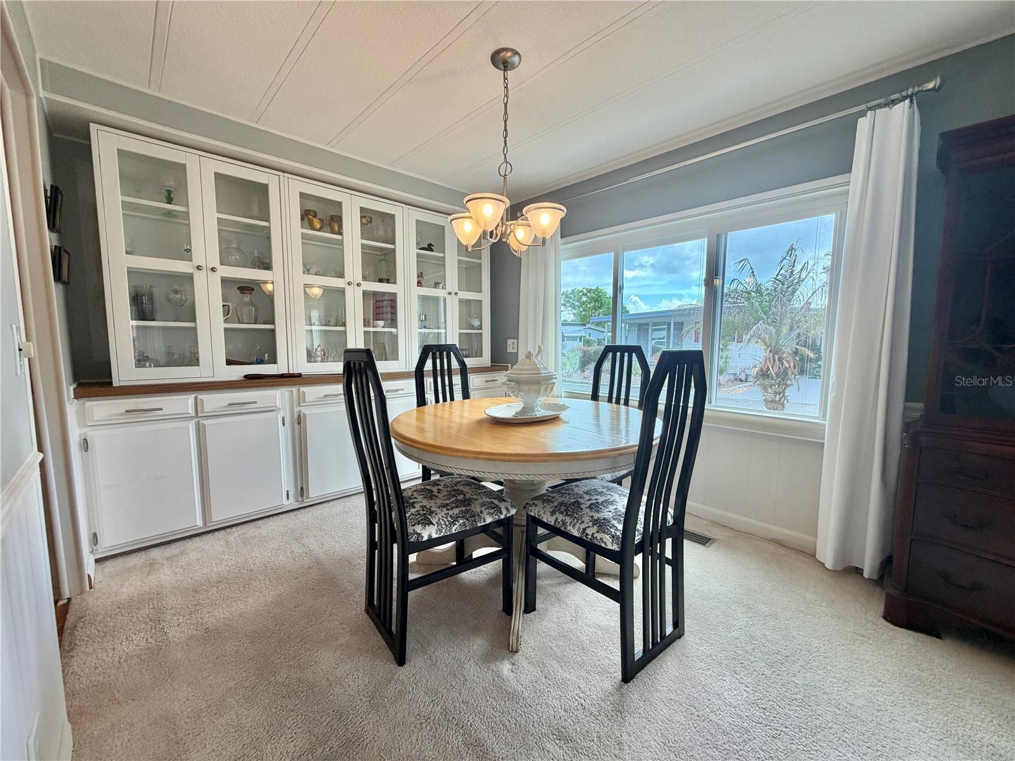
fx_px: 411
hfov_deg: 102.1
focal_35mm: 14
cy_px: 380
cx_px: 508
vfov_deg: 85.7
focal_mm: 2.22
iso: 80
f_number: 2.2
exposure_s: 1/120
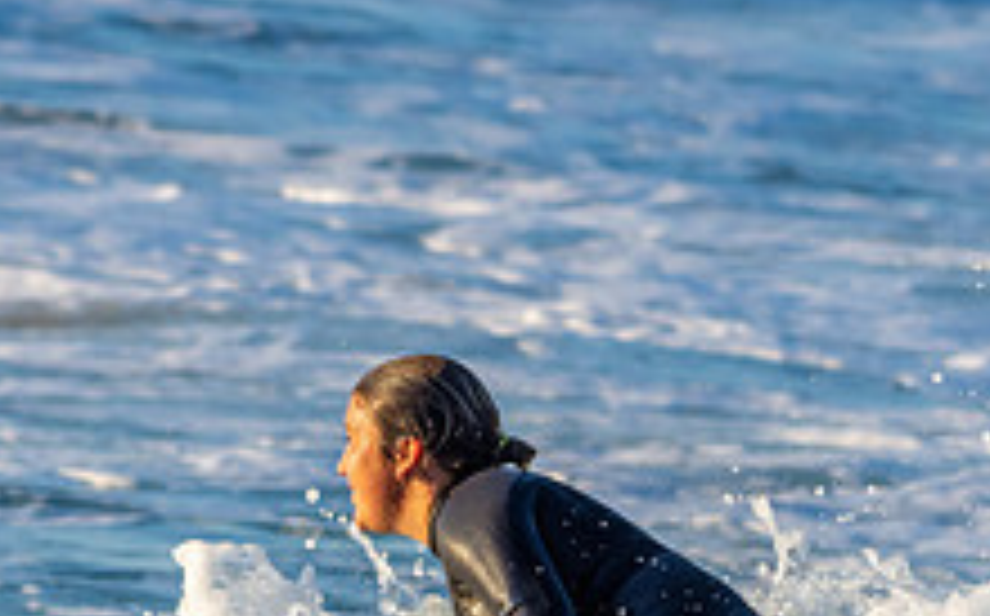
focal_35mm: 928
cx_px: 752
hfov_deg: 2.3
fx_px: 25013
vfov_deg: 1.4
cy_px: 857
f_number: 5.6
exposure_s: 1/1250
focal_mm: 230
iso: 560
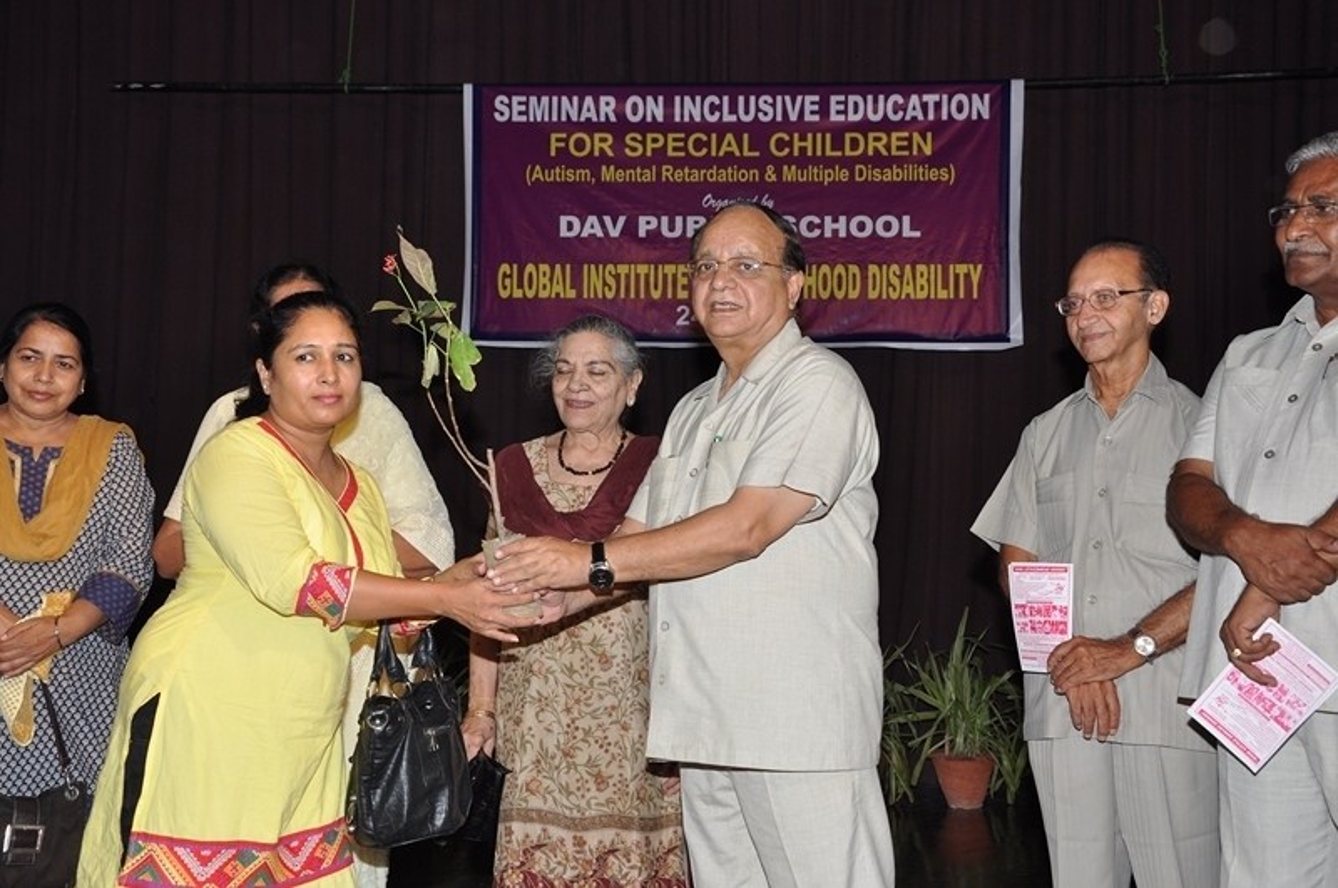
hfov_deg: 43.7
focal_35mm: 45
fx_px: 1670
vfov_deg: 29.8
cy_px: 444
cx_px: 669
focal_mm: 30
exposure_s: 1/125
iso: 400
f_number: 6.3
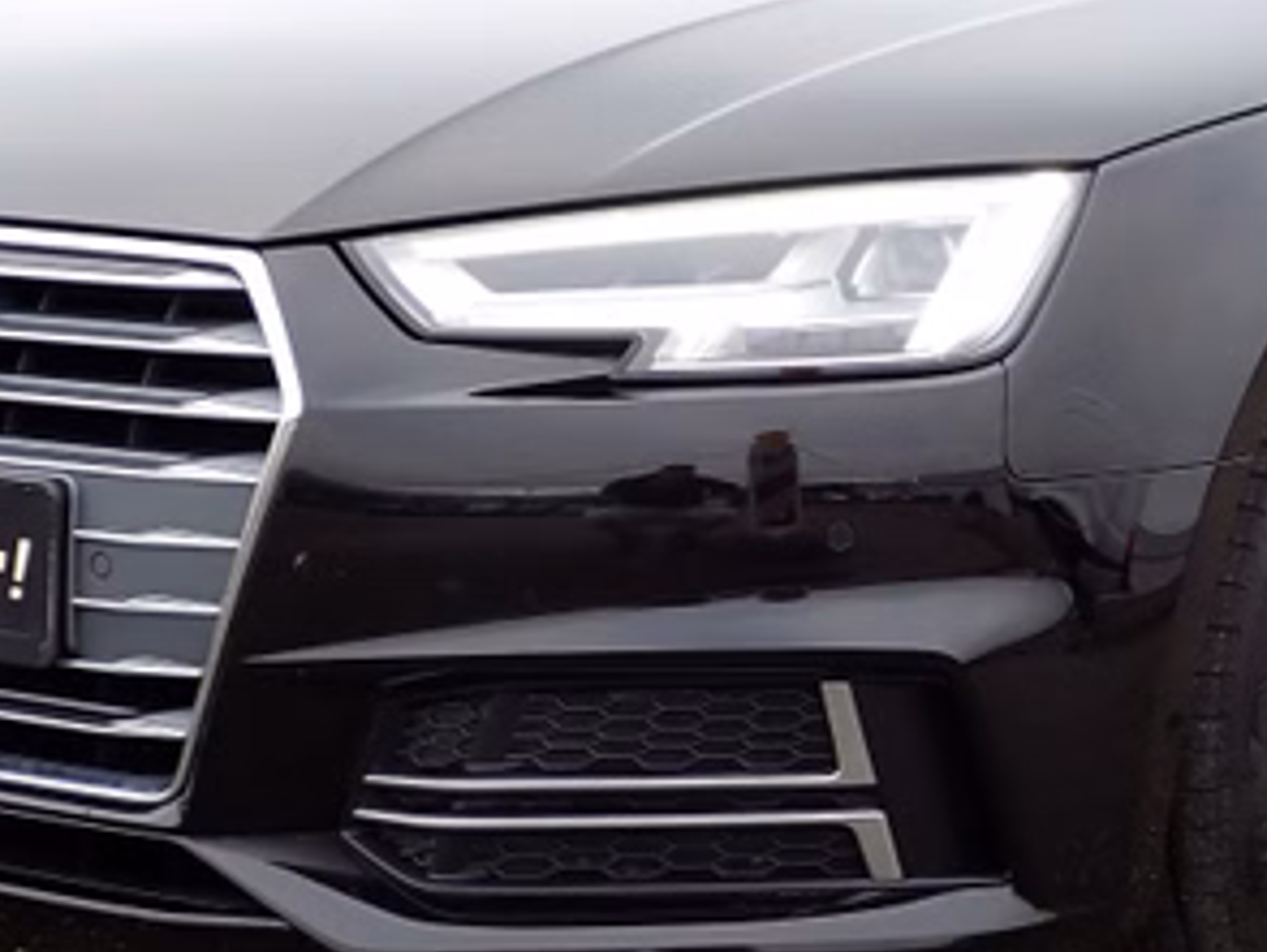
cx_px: 849
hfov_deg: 22.4
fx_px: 3187
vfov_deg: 17.0
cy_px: 327
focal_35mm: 87
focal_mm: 5.79
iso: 100
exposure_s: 1/200
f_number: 2.4
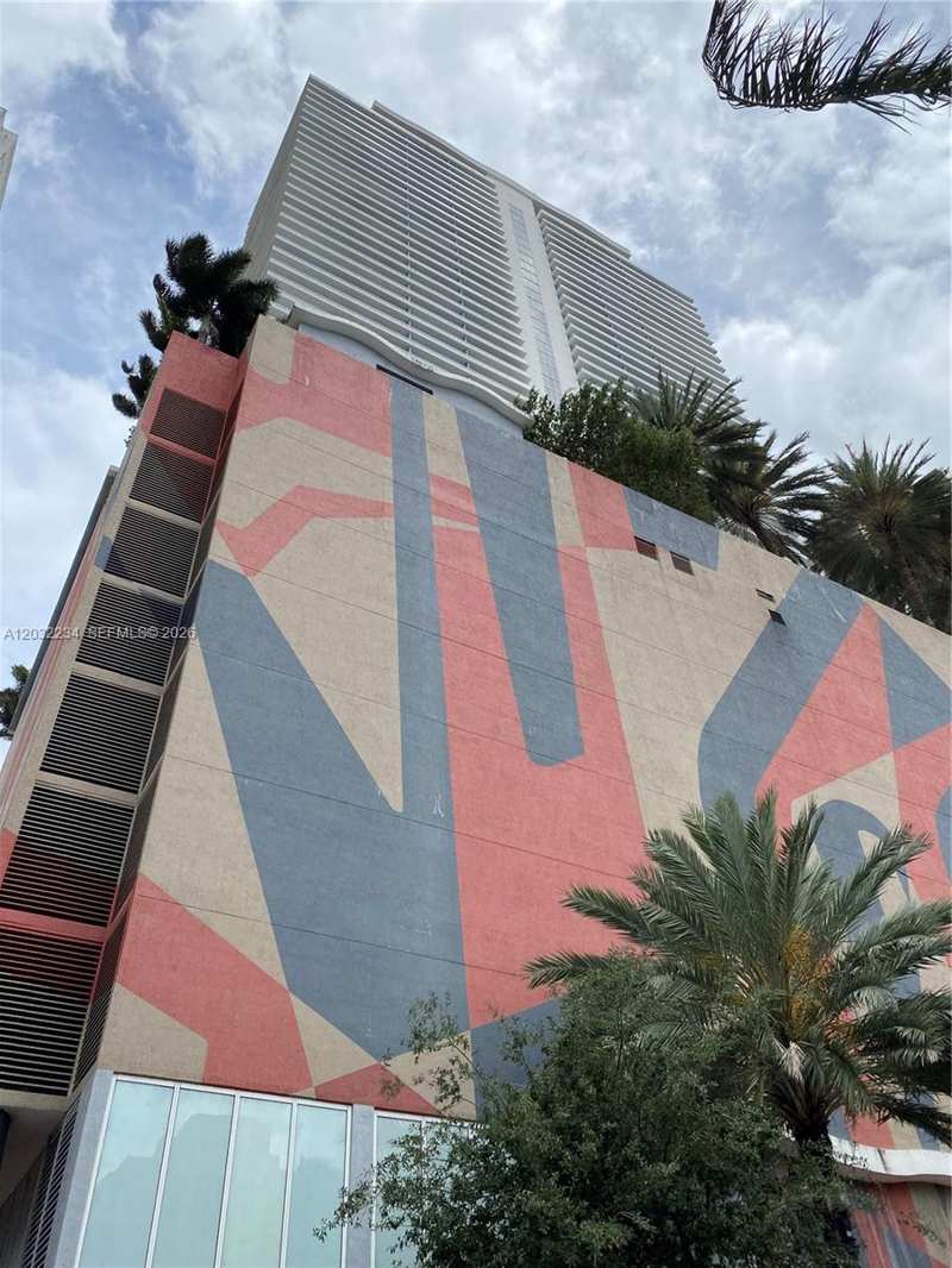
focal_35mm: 26
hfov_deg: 53.1
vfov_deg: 67.3
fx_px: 953
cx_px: 476
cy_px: 634
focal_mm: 4.25
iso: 32
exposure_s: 1/3040
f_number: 1.8
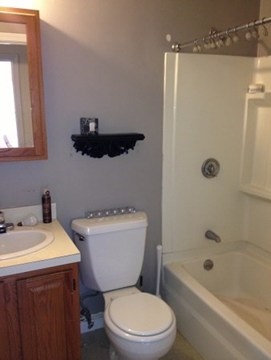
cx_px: 136
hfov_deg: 40.7
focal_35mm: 35
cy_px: 180
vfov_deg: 52.6
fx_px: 365
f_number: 2.4
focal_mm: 4.28
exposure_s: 1/20
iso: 160
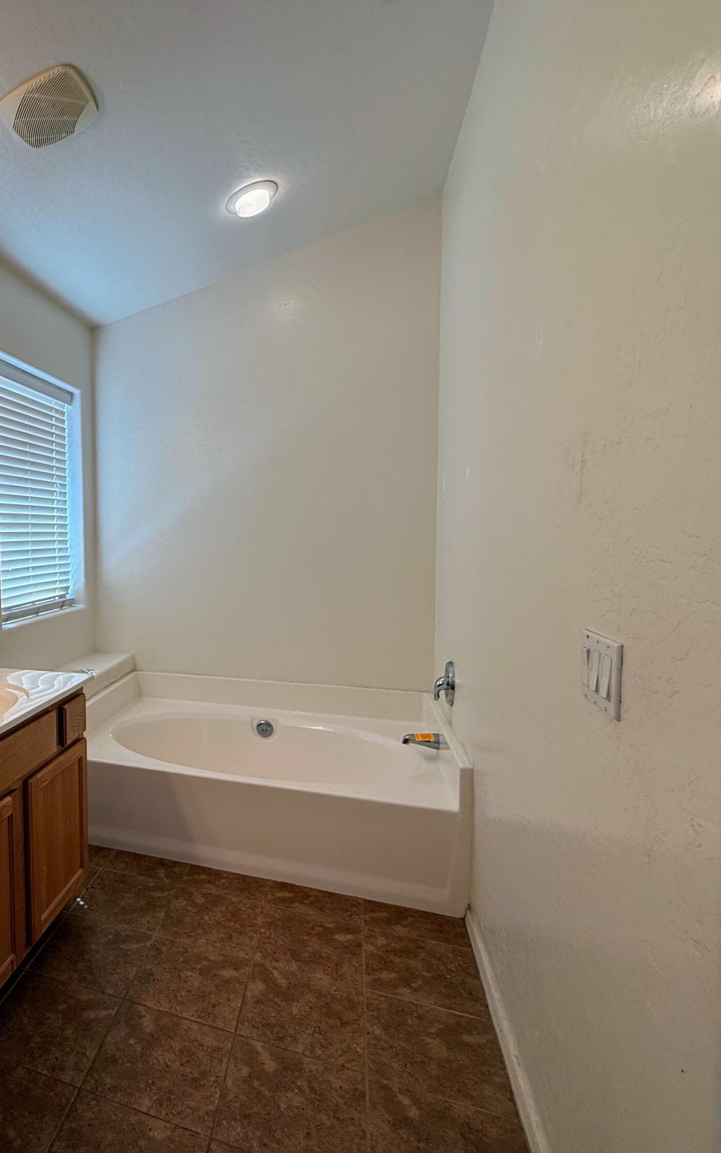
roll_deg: +0.6
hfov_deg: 52.6
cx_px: 76
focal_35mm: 20
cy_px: 573
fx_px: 629
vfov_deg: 85.1
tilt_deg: -2.2
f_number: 2.2
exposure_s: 1/120
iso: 125
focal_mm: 2.22
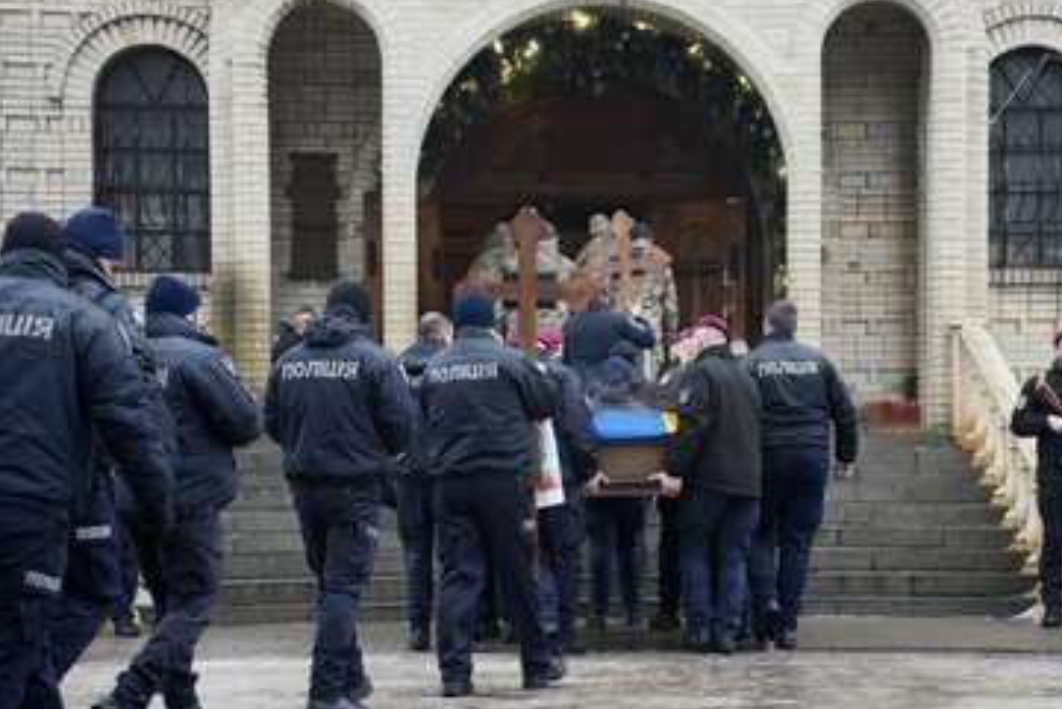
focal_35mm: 83
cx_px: 585
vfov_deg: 16.5
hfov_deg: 24.5
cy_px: 375
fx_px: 2449
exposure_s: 1/160
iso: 800
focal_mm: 75
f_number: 4
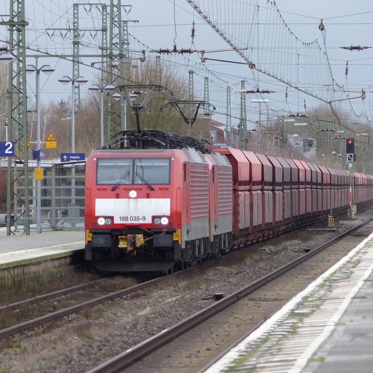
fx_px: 5462
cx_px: 146
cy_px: 186
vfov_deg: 3.9
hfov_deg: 3.9
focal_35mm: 448
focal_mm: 68.1
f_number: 3.2
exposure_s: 1/125
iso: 100
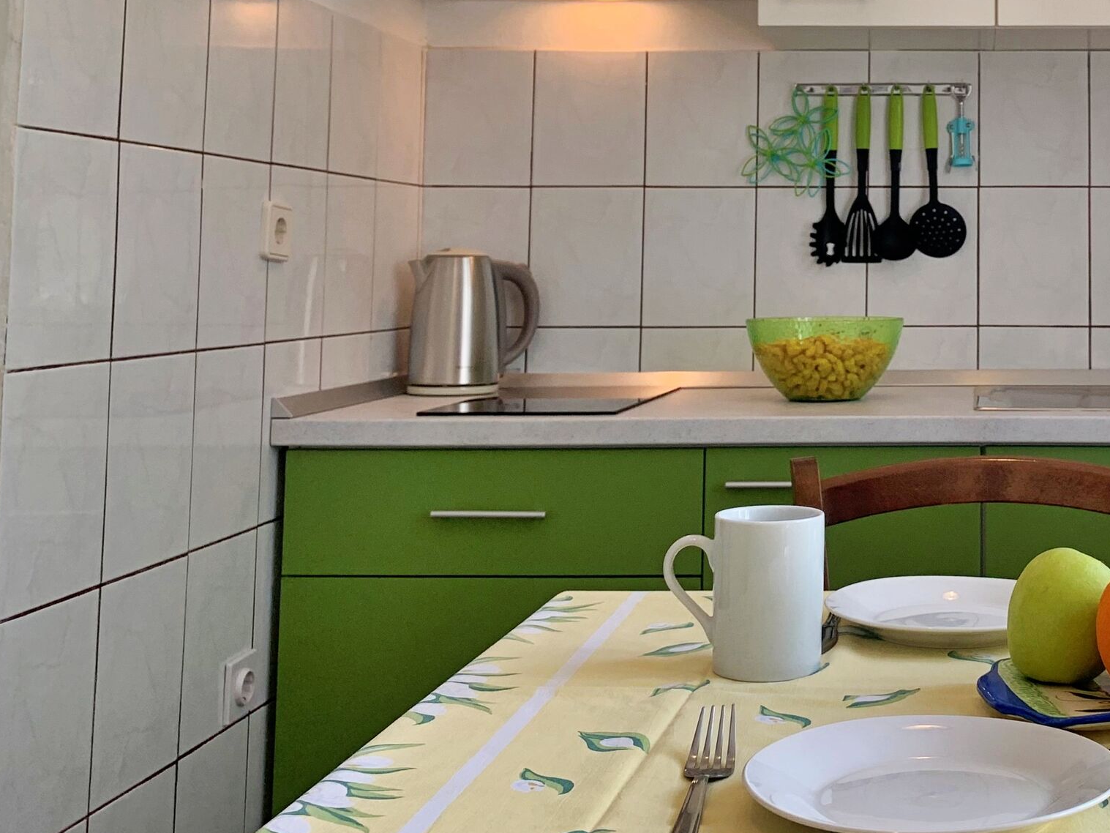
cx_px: 972
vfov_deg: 29.5
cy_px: 154
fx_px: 1539
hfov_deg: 37.4
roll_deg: -0.5
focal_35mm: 48
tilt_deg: +3.9
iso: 64
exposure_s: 1/121
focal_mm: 4.25
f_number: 1.8
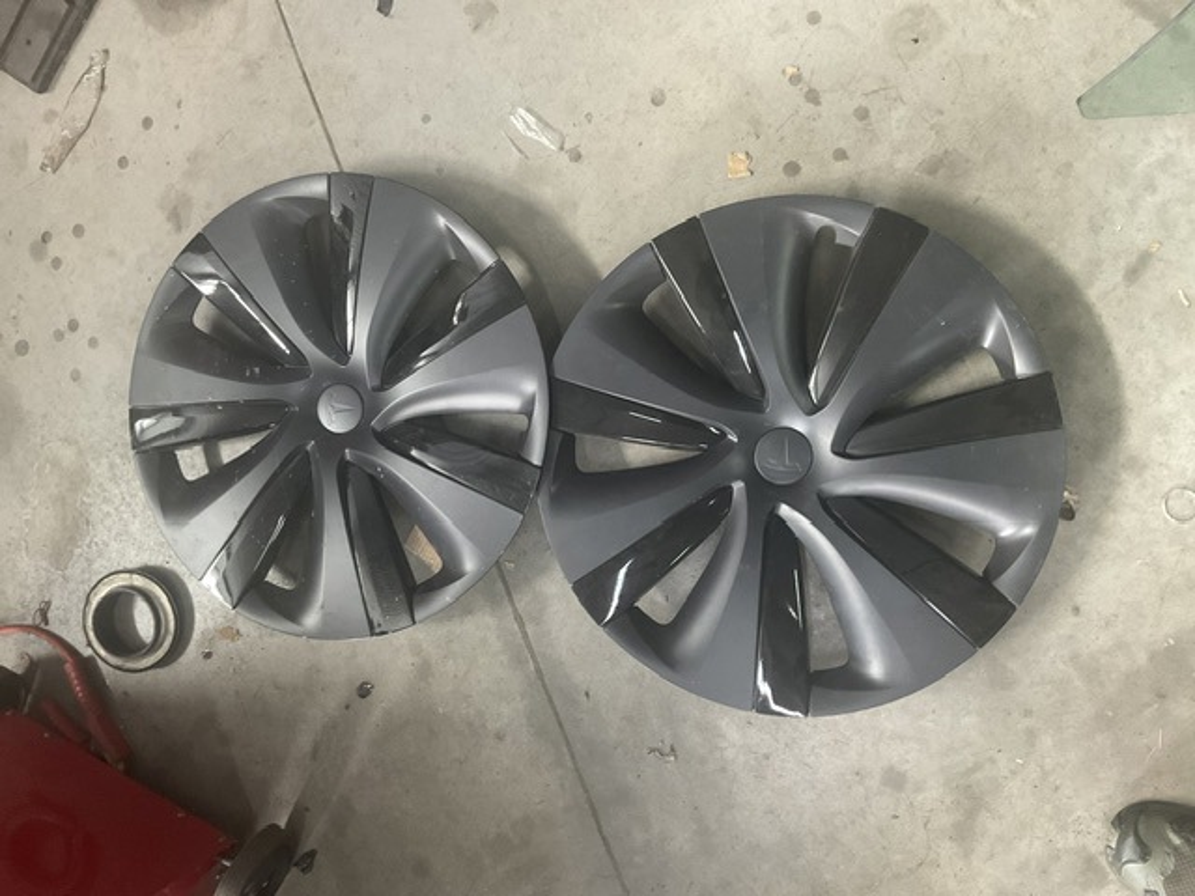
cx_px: 598
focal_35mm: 29
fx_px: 1001
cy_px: 448
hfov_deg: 61.7
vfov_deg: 48.2
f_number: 1.8
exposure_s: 1/33
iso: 200
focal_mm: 3
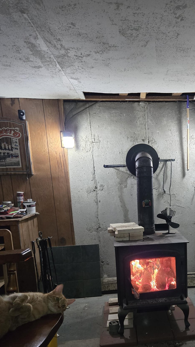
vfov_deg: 55.6
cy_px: 229
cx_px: 170
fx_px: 322
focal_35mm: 35
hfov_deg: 32.3
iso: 640
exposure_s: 1/60
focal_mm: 5.4
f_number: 1.8
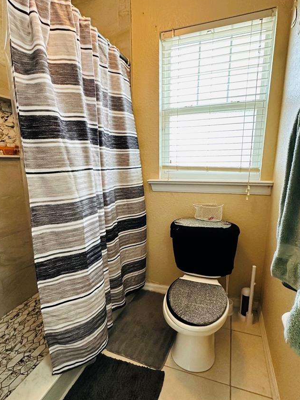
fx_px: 231
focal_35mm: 20
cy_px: 218
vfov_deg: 81.6
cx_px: 141
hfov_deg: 65.9
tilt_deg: -13.1
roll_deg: +0.2
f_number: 2.2
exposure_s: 1/120
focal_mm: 2.22
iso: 250
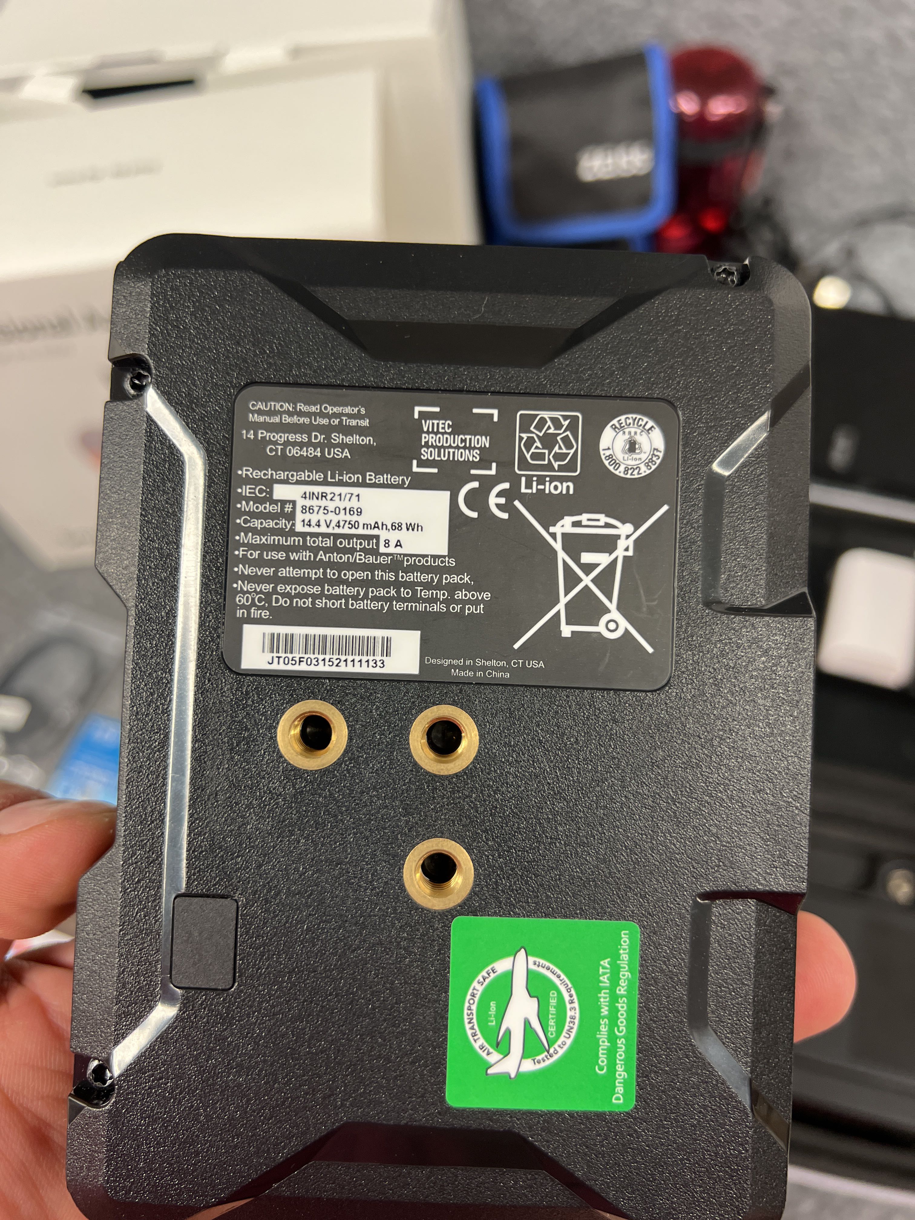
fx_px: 916
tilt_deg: -61.6
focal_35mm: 26
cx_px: 458
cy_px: 610
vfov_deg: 67.3
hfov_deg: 53.1
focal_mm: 5.7
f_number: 1.5
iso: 160
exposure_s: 1/50
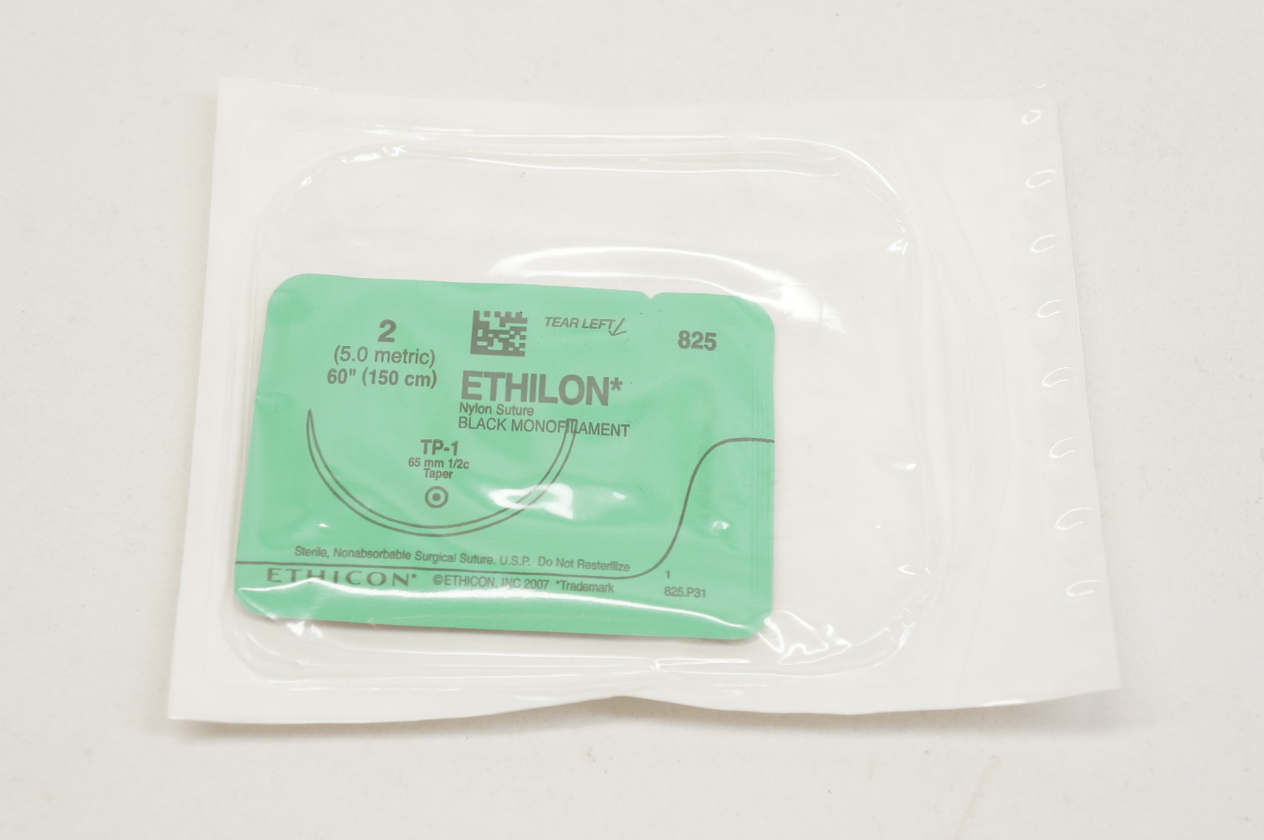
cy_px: 420
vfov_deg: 20.1
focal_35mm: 68
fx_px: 2367
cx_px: 632
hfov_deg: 29.9
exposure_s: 1/80
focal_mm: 45
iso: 400
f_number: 6.3
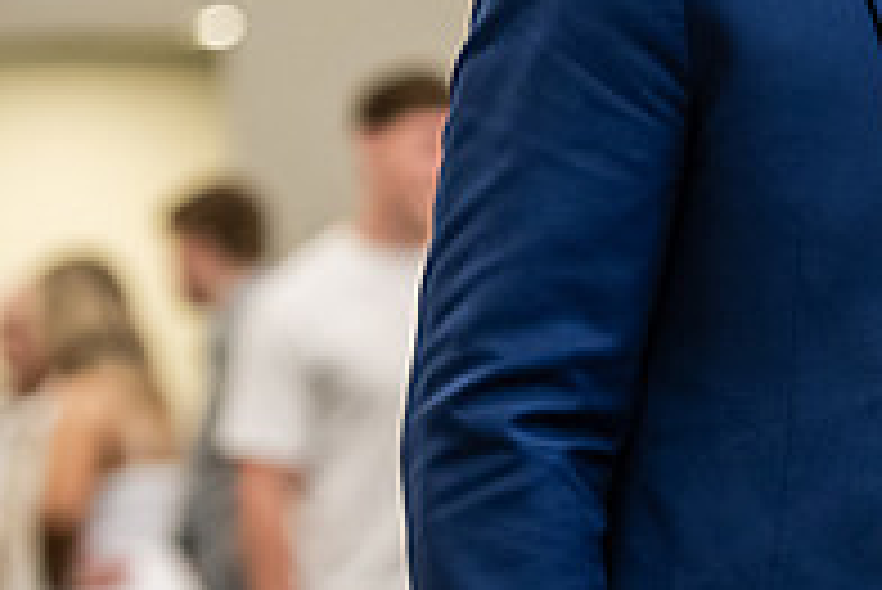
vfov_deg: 4.2
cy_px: -7
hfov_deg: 6.2
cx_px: 1197
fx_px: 8115
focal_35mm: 331
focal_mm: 112
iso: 3200
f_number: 3.5
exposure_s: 1/200
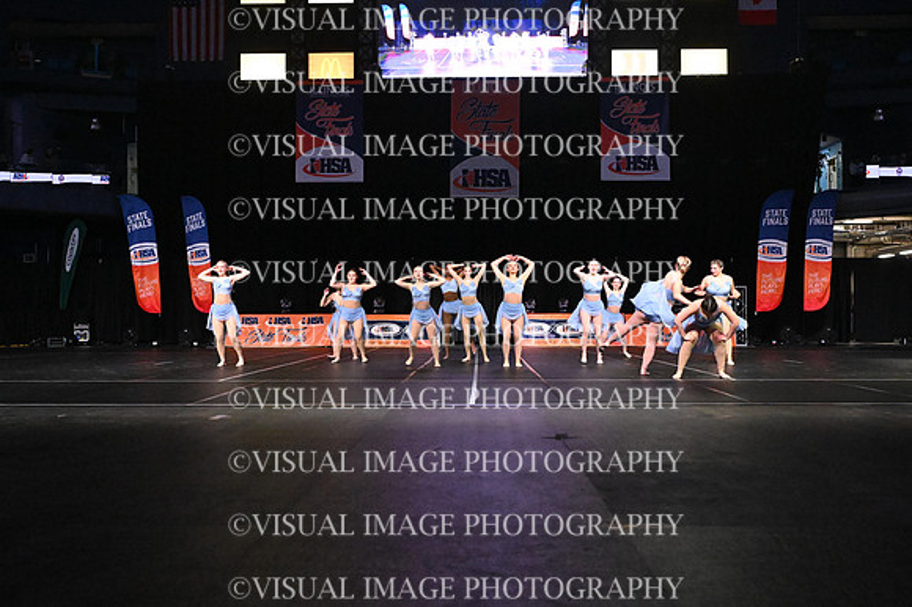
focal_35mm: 36
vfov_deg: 36.8
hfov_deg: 53.2
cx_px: 456
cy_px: 304
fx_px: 911
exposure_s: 1/500
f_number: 4
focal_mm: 24
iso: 10000
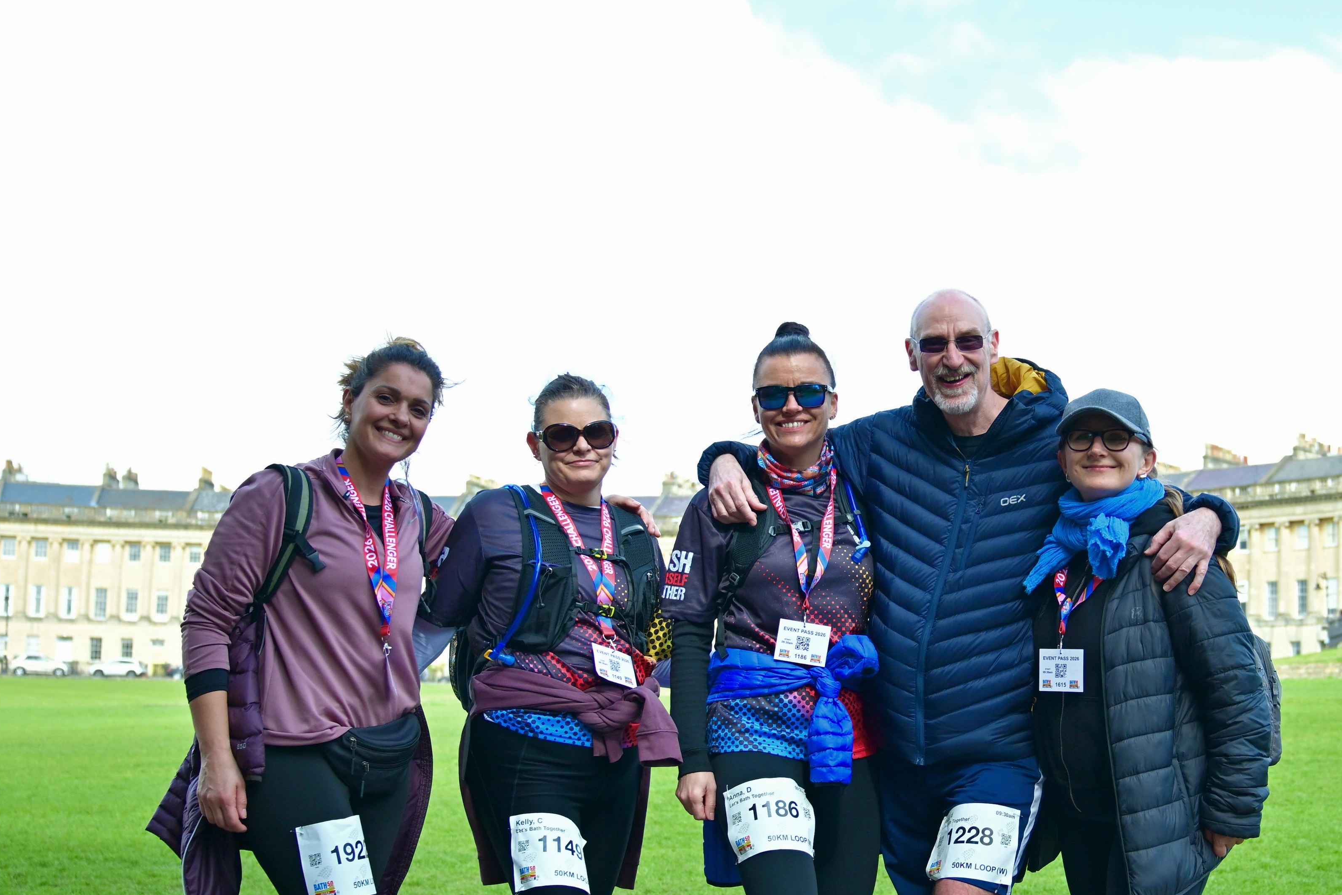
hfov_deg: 38.5
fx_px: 1901
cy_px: 612
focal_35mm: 51
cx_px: 867
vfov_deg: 26.3
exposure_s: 1/1000
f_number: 2.8
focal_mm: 28
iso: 320
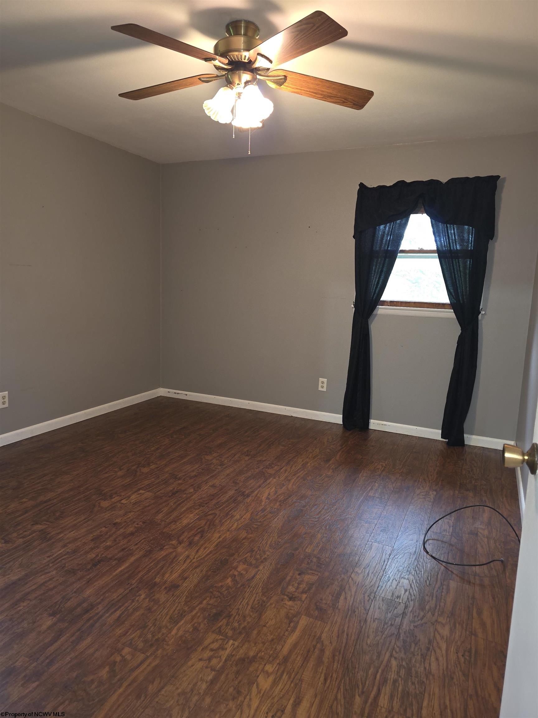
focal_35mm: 23
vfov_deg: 73.9
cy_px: 359
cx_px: 269
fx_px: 477
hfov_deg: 58.9
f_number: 1.7
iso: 125
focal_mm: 6.3
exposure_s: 1/24
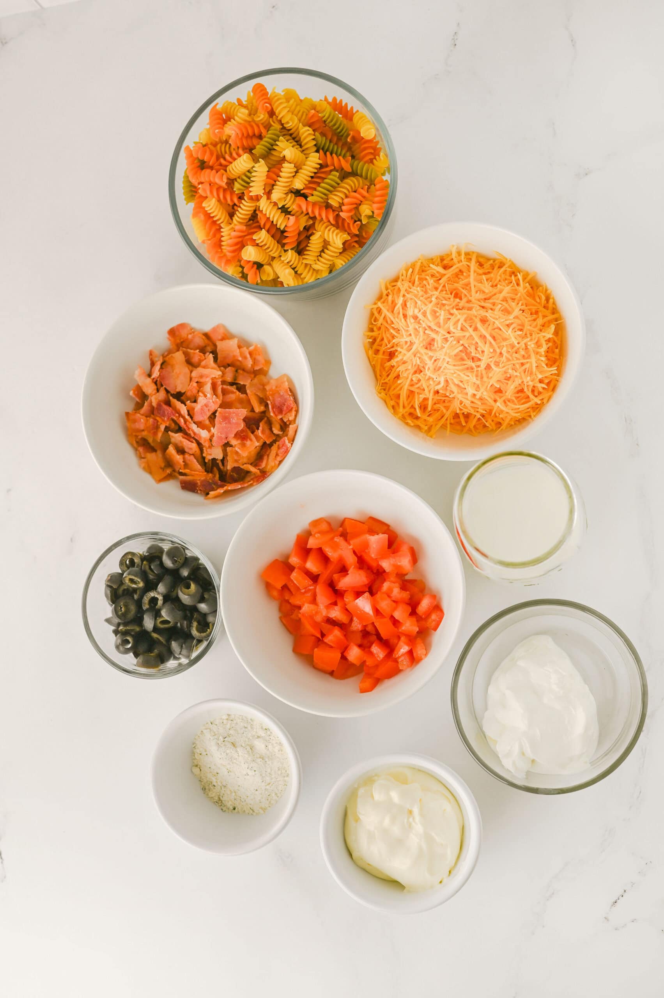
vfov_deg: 39.6
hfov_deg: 27.0
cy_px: 499
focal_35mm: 50
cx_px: 332
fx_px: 1385
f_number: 4.5
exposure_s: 1/200
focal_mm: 50
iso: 160
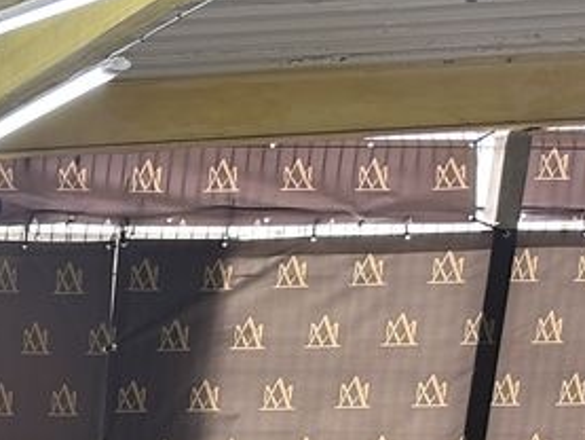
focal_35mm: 104
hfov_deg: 14.9
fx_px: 1758
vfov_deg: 12.4
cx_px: -638
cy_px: 903
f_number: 1.78
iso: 100
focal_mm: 6.86
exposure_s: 1/121
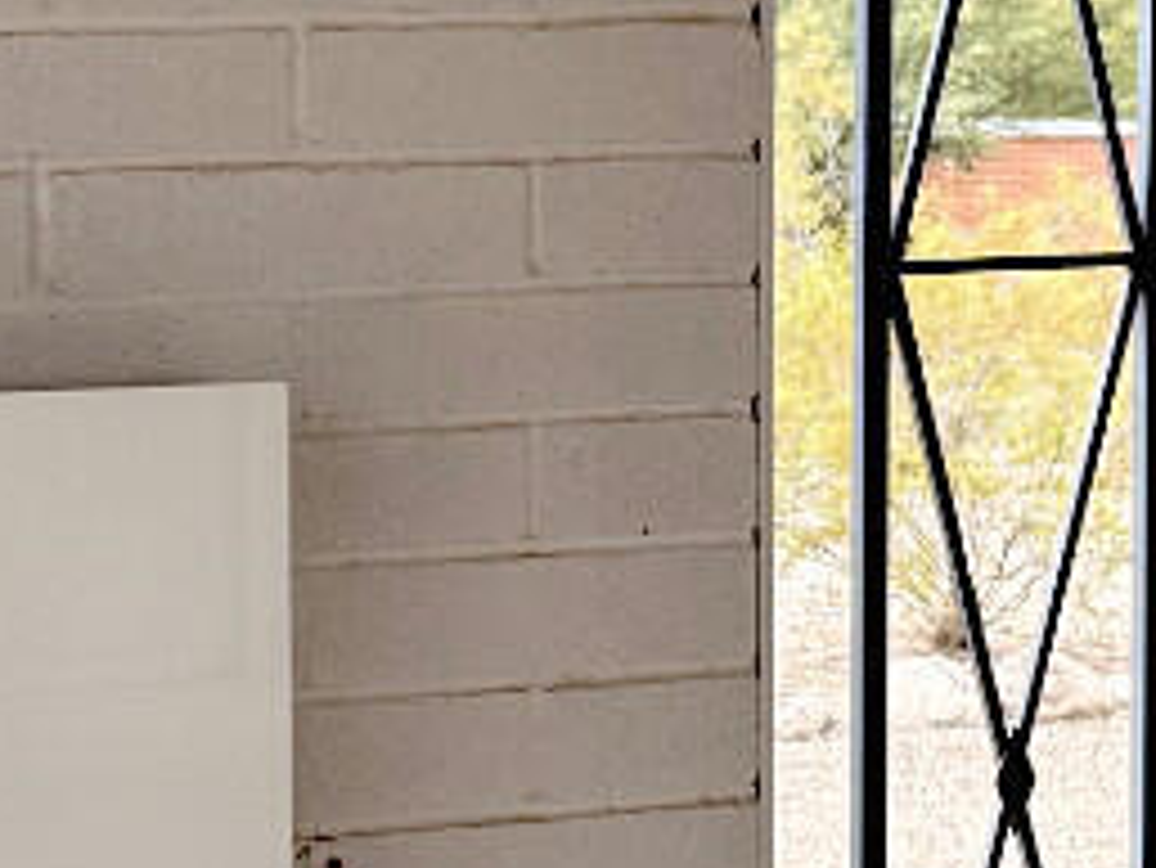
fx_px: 4677
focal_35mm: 140
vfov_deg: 10.6
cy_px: 295
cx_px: 472
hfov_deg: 14.1
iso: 200
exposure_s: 1/120
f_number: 1.8
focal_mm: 6.8
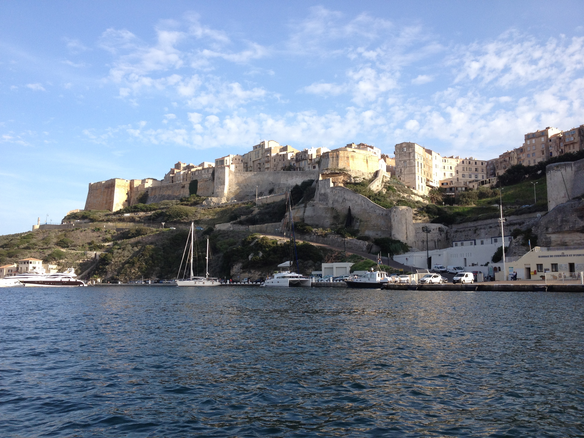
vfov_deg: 40.7
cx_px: 292
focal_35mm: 35
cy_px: 219
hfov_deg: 52.6
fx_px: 590
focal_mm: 4.28
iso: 64
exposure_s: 1/789
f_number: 2.4
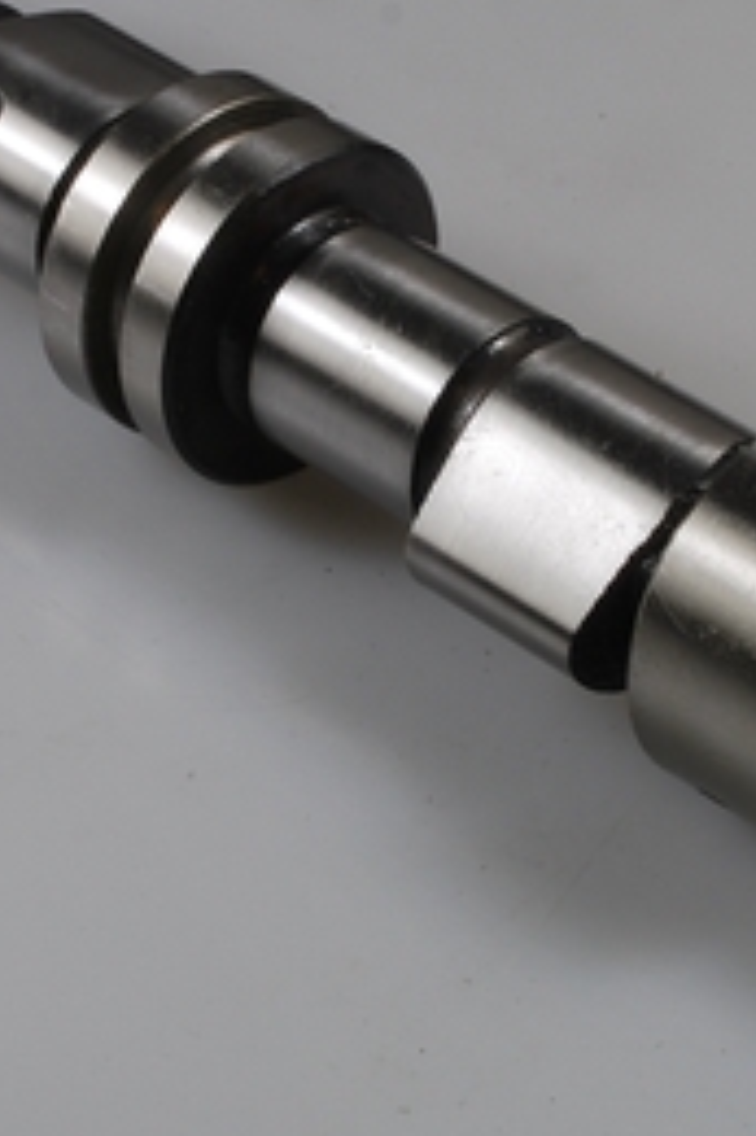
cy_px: 395
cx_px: 389
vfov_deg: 13.1
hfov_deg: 8.7
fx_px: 4952
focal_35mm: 157
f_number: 16
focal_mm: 34
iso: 100
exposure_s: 1/6
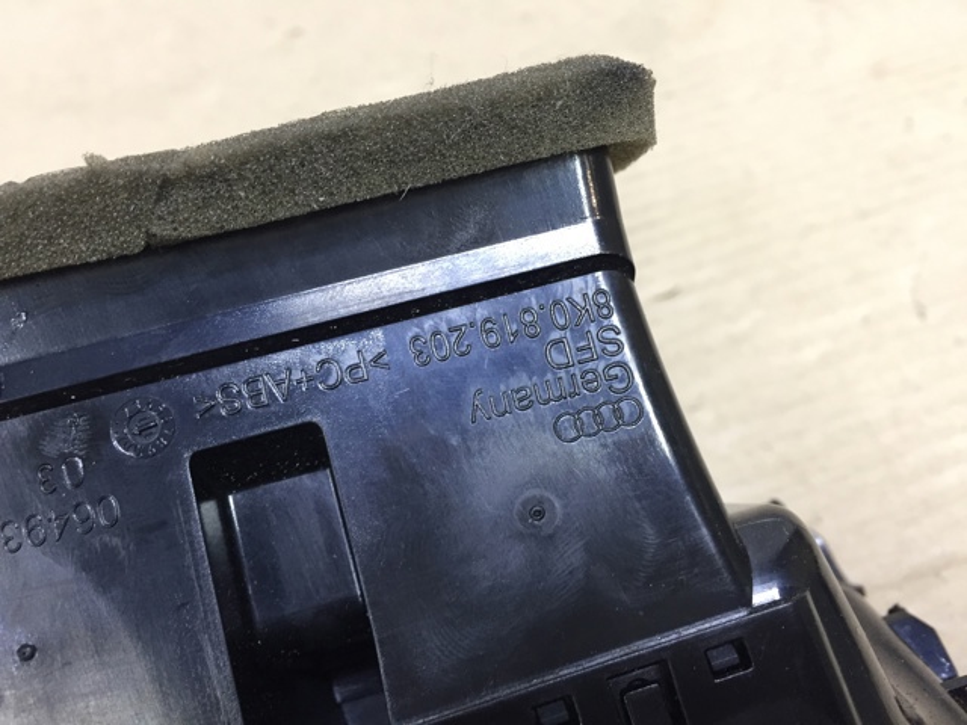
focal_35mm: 29
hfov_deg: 61.7
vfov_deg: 48.2
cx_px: 484
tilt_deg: -47.9
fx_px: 810
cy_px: 362
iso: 160
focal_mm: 4.15
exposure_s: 1/33
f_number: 2.2
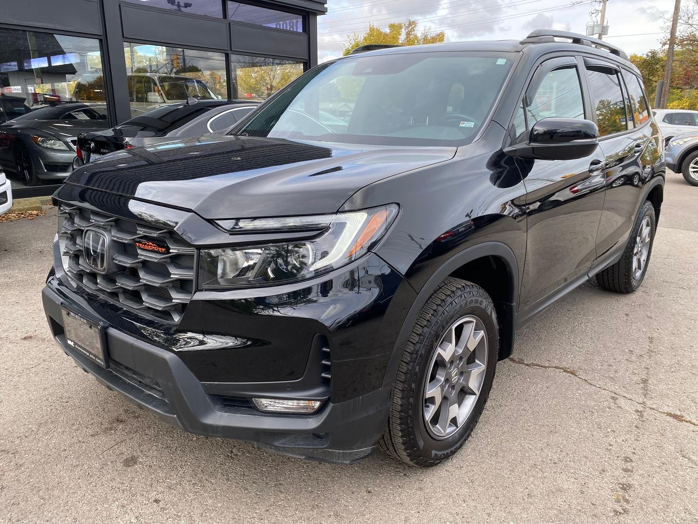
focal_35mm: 26
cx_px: 349
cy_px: 262
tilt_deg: -16.1
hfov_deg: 67.3
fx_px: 524
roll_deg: -0.6
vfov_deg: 53.1
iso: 32
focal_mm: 4.25
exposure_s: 1/502
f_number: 1.8
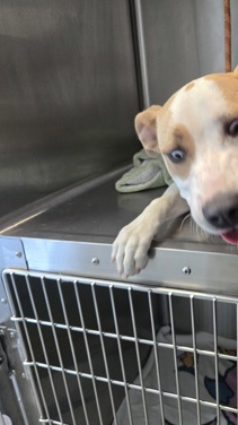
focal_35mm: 28
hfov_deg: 40.5
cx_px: 171
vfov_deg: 67.9
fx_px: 315
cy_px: 217
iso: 400
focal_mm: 5.4
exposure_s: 1/120
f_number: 1.8
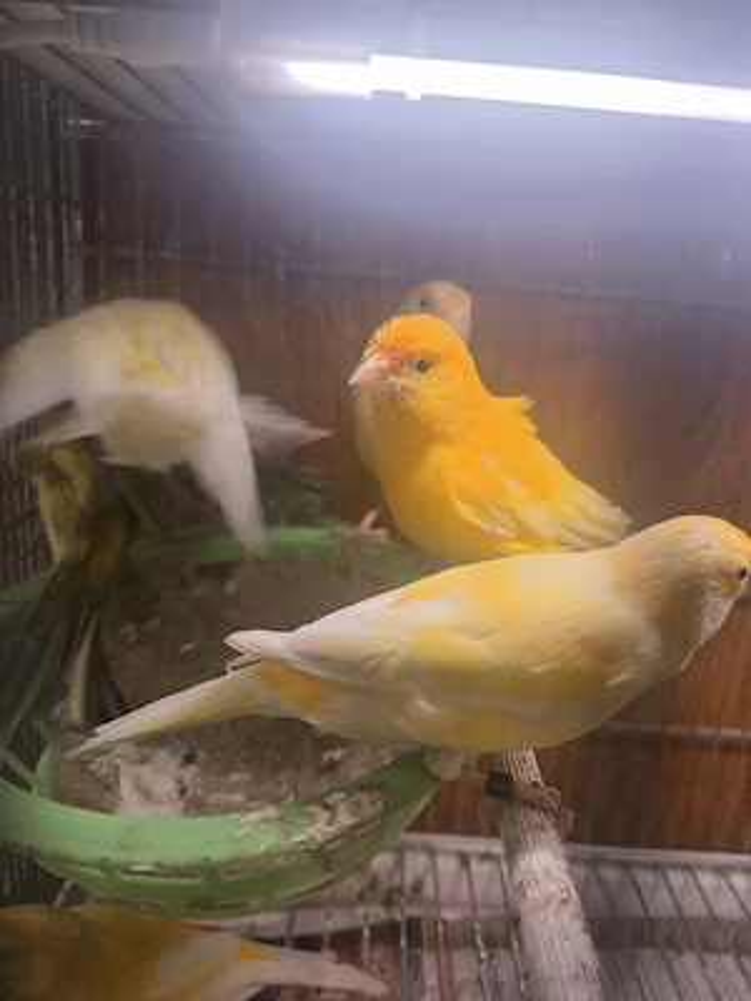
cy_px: 500
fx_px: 665
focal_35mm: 23
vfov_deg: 73.9
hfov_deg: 58.9
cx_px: 376
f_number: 1.7
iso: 160
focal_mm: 6.3
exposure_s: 1/101
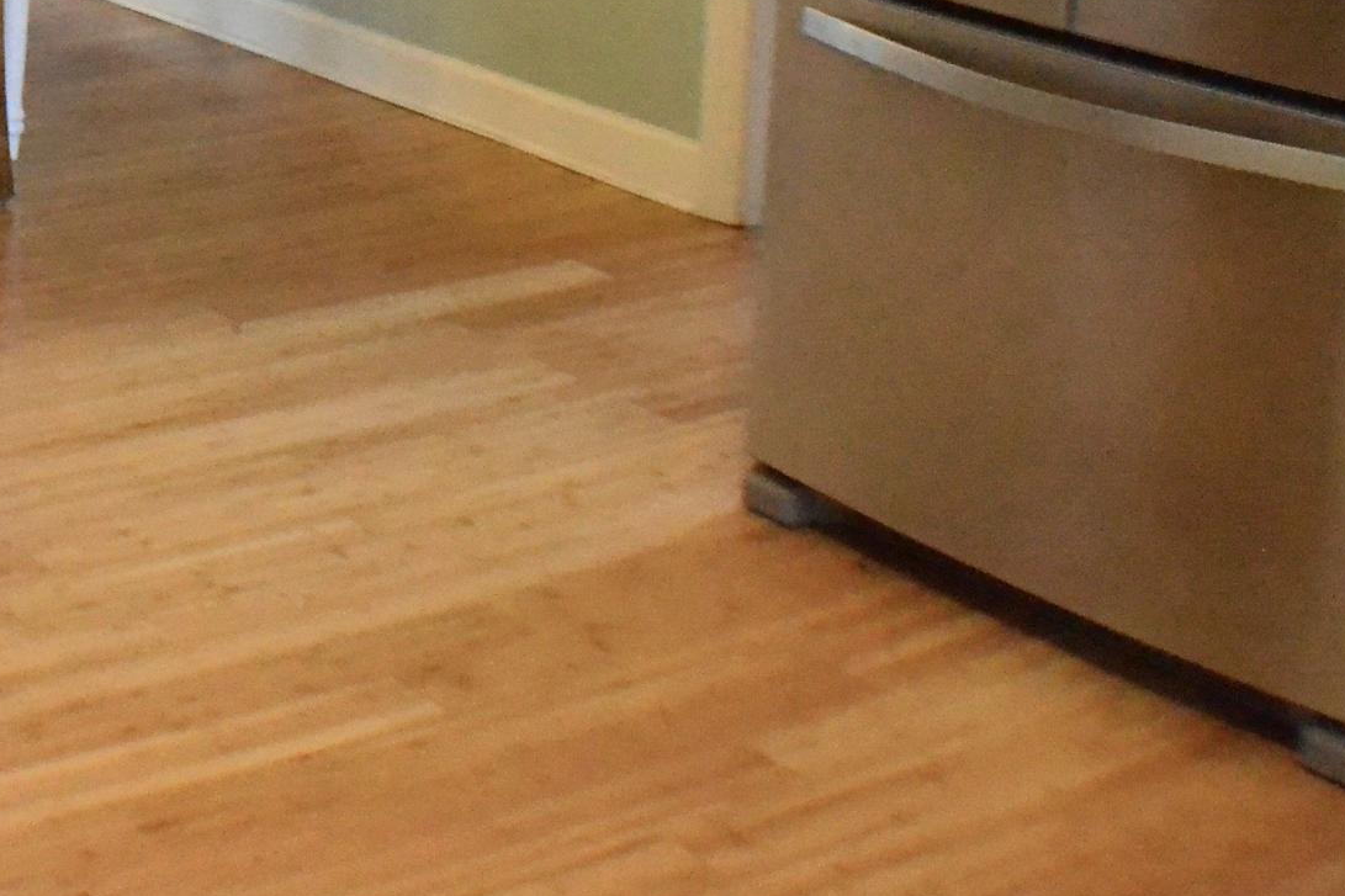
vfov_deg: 13.4
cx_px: -439
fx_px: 3698
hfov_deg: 19.0
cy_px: -244
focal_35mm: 99
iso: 3200
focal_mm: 24
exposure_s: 1/250
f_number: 4
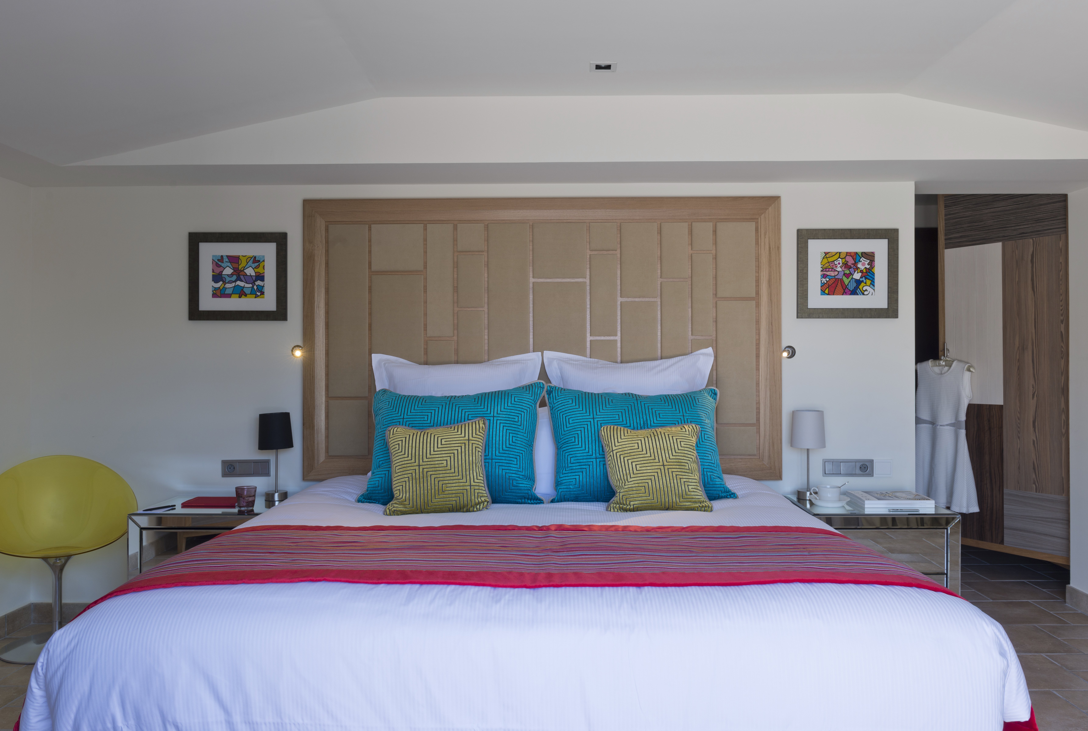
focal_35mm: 28
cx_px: 545
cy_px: 357
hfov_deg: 65.8
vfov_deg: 47.0
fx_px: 841
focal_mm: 27
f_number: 10
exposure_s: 1/10
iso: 100
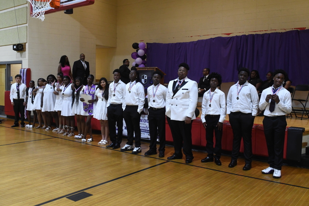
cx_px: 154
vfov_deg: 36.9
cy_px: 103
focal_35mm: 36
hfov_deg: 53.1
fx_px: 309
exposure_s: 1/100
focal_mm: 24
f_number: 8
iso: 3200
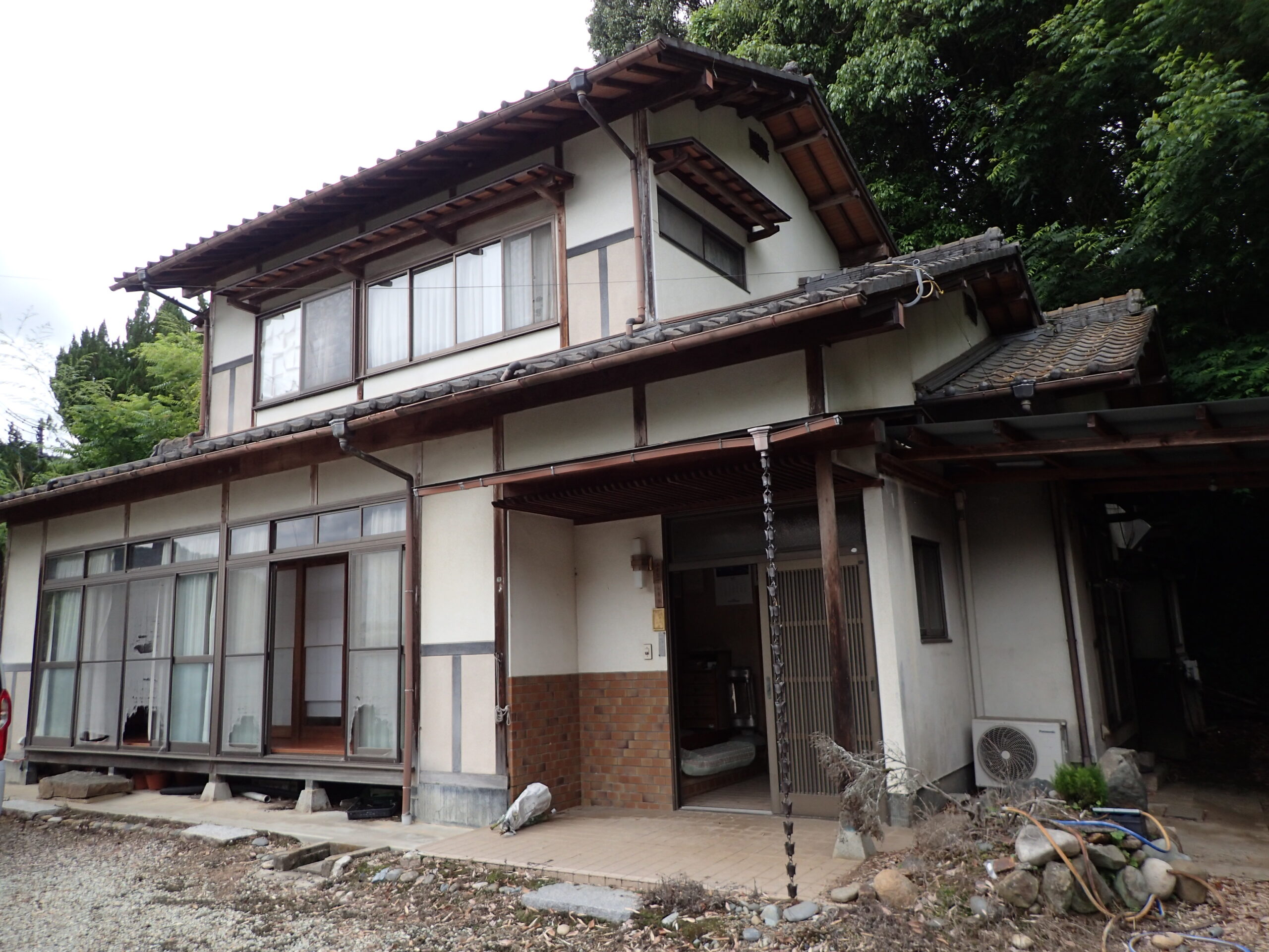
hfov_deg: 69.4
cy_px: 476
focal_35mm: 25
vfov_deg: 54.9
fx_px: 916
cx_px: 634
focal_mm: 4.5
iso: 100
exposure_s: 1/800
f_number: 2
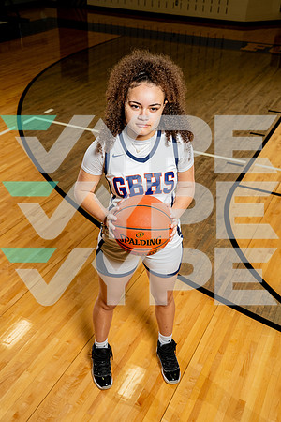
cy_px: 211
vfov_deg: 47.4
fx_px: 480
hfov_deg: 32.6
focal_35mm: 41
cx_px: 140
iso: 400
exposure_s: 1/250
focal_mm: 41
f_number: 5.6
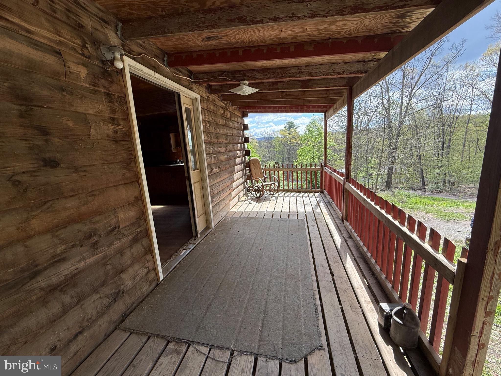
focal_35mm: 14
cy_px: 188
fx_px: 203
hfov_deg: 102.1
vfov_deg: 85.7
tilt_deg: -11.3
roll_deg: +3.8
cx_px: 250
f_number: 2.2
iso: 64
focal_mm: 2.22
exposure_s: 1/433
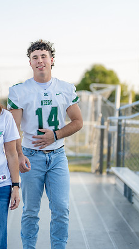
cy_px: 111
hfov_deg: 12.7
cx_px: 7
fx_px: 617
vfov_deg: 22.7
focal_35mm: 94
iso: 100
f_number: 1.2
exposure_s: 1/1600
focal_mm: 50
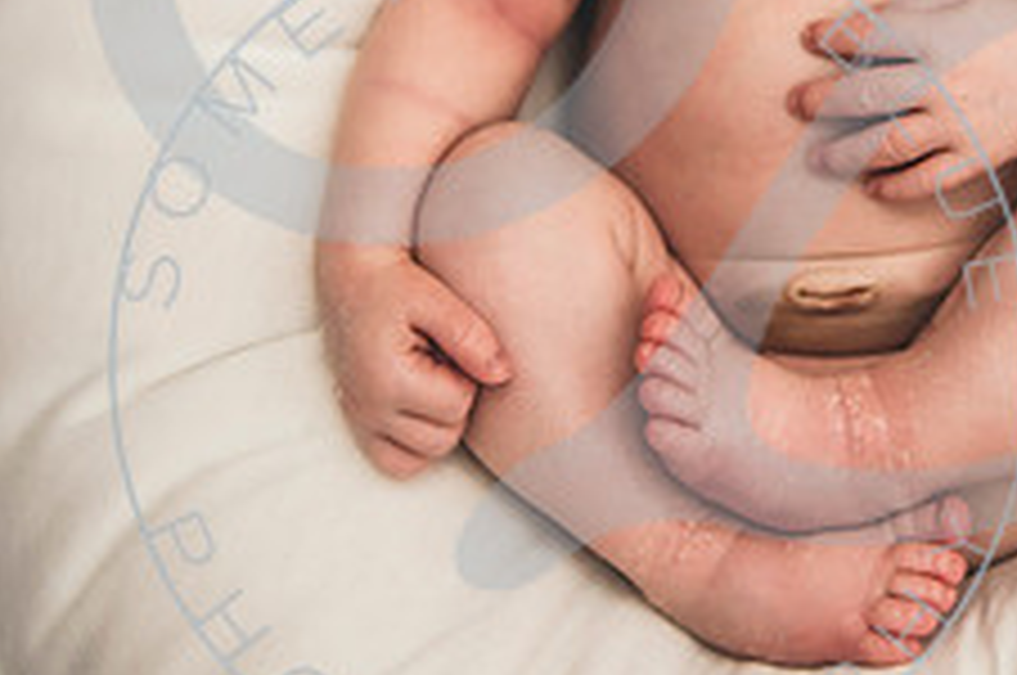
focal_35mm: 108
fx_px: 3047
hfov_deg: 18.8
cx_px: 796
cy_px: -16
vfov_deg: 12.5
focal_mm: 42
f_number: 2.8
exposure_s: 1/125
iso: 100
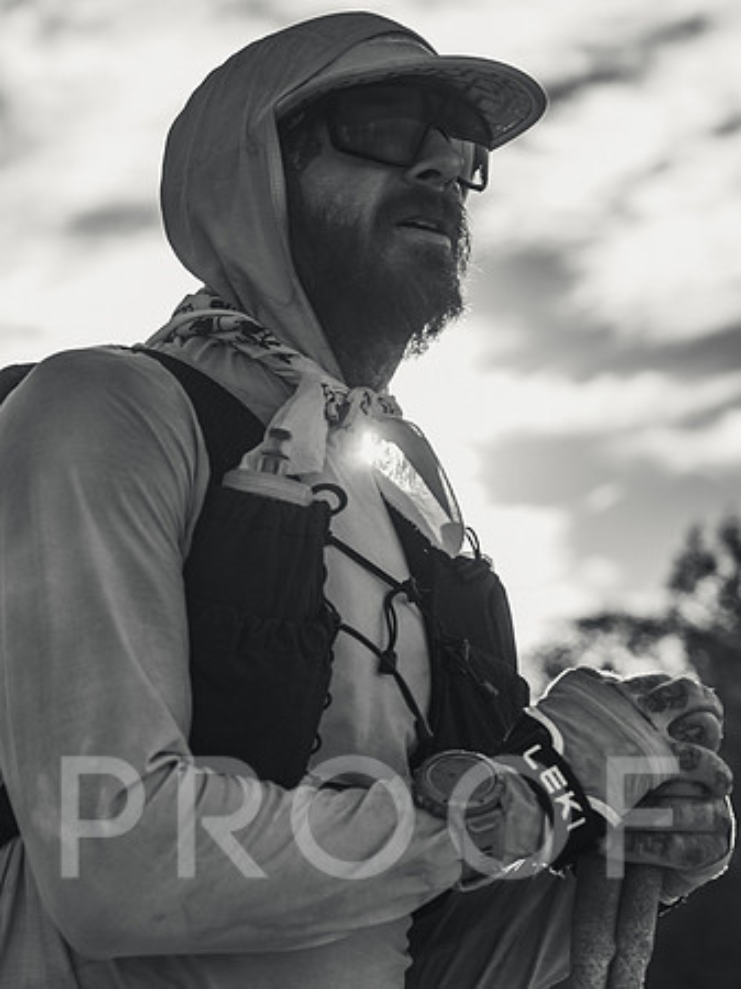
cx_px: 115
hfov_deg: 15.9
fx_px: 2637
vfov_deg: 21.3
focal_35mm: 92
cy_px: 494
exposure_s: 1/640
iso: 160
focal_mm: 64
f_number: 4
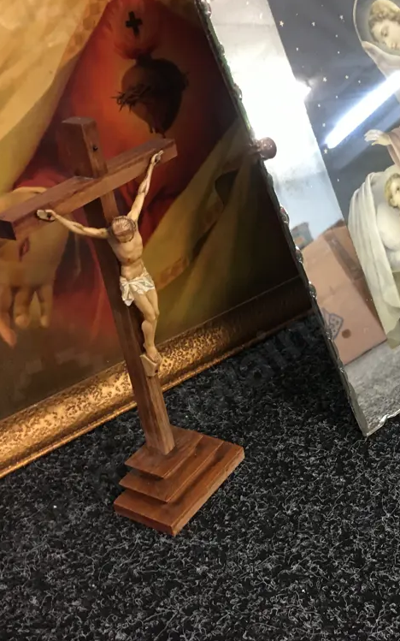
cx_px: 314
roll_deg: +5.5
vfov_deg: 47.2
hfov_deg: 29.9
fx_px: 733
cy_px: 325
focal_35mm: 42
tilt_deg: -30.2
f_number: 2.2
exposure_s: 1/17
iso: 100
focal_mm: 4.15
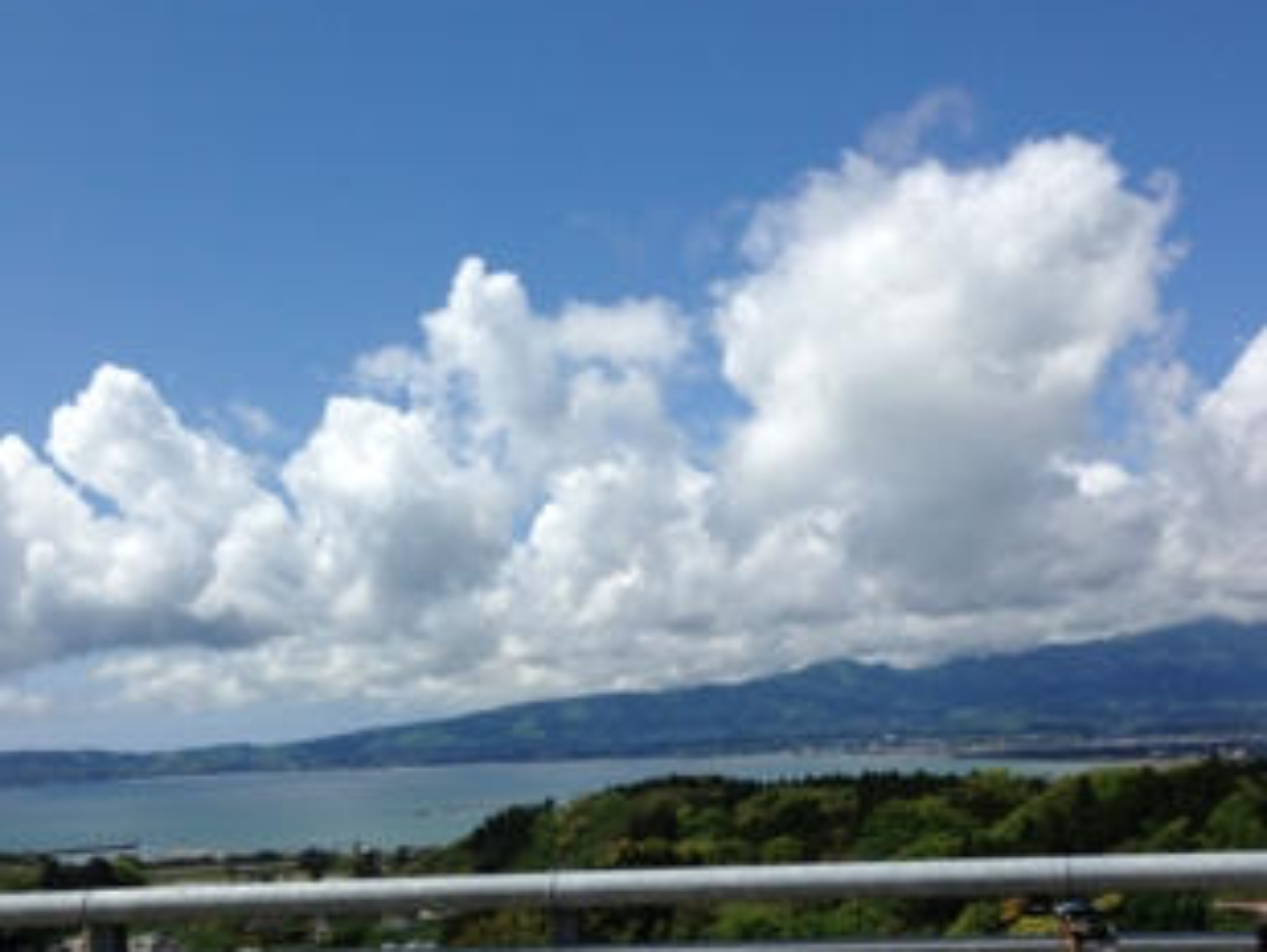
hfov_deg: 39.6
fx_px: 1758
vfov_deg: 30.1
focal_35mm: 48
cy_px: 640
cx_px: 713
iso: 50
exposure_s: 1/3195
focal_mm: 4.12
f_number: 2.4
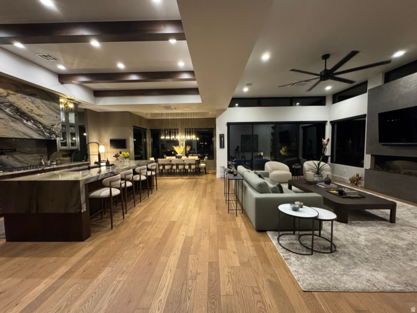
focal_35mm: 14
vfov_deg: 85.7
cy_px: 156
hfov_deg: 102.0
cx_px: 208
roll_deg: +0.4
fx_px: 169
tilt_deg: -5.0
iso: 1000
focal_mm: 2.22
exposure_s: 1/60
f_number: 2.2
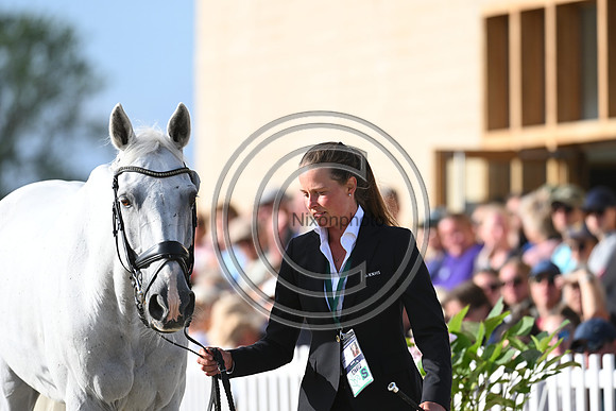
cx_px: 308
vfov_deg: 3.8
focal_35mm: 360
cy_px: 206
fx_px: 6161
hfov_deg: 5.7
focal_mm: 360
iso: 450
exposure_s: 1/1600
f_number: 5
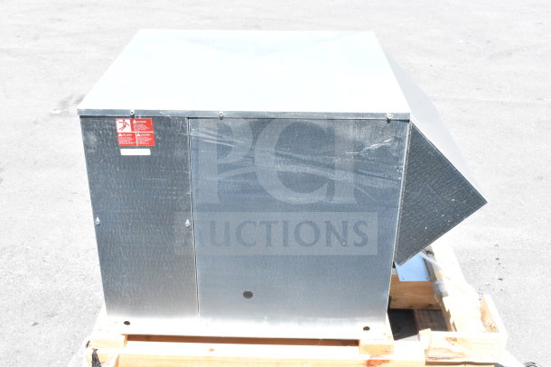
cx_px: 276
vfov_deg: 33.0
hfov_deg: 47.9
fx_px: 620
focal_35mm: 40
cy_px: 184
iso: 6400
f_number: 16
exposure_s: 1/1000
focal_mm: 27
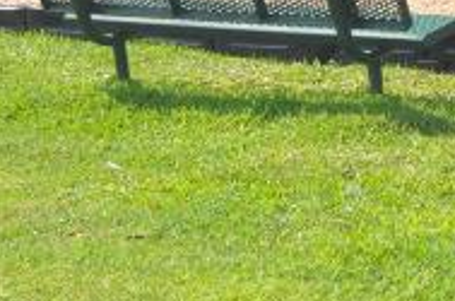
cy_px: -185
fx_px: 1853
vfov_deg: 9.0
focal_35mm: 147
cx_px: 886
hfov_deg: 12.5
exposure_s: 1/320
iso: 200
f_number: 9
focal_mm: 16
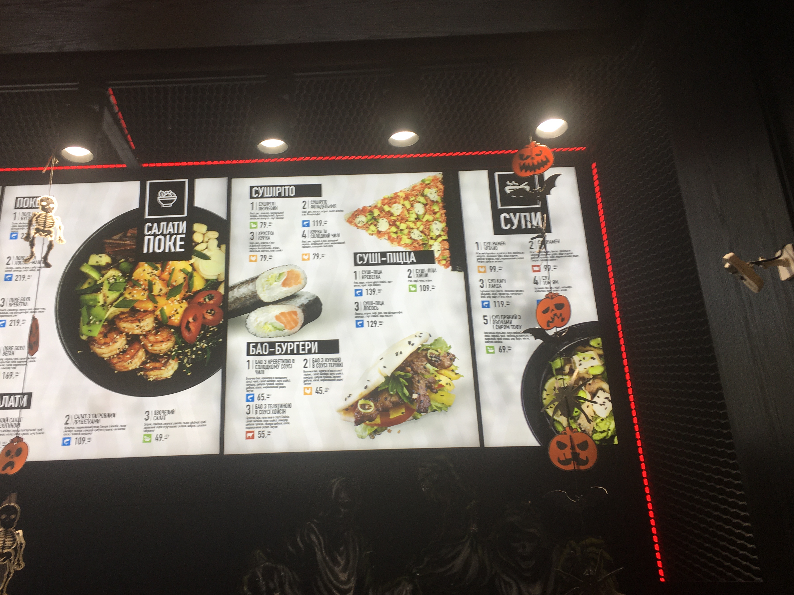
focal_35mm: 33
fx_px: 757
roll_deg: +1.3
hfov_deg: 55.2
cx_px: 354
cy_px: 281
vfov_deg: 42.9
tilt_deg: +22.8
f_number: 2.2
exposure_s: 1/50
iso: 25
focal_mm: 4.15
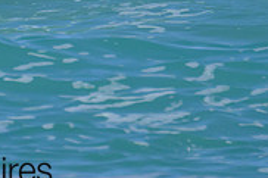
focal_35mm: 3503
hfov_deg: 0.6
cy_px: -145
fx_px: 26054
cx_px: -145
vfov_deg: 0.4
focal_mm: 800
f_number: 11
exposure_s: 1/2000
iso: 1100
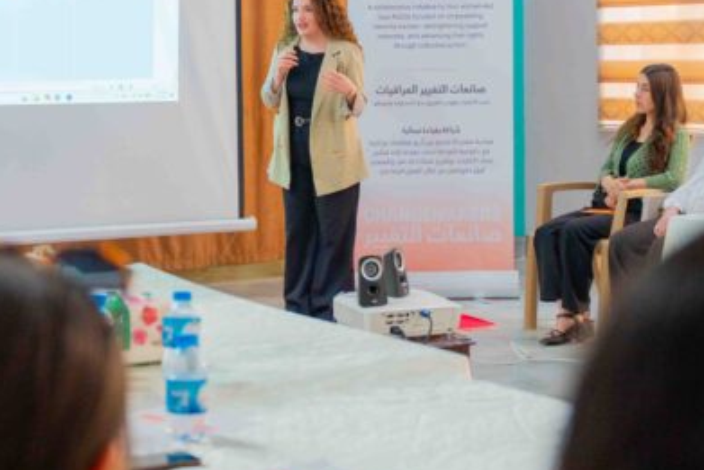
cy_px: 159
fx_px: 2863
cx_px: 248
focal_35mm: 146
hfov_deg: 14.0
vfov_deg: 9.4
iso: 1000
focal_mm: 55.9
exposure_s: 1/100
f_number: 2.8
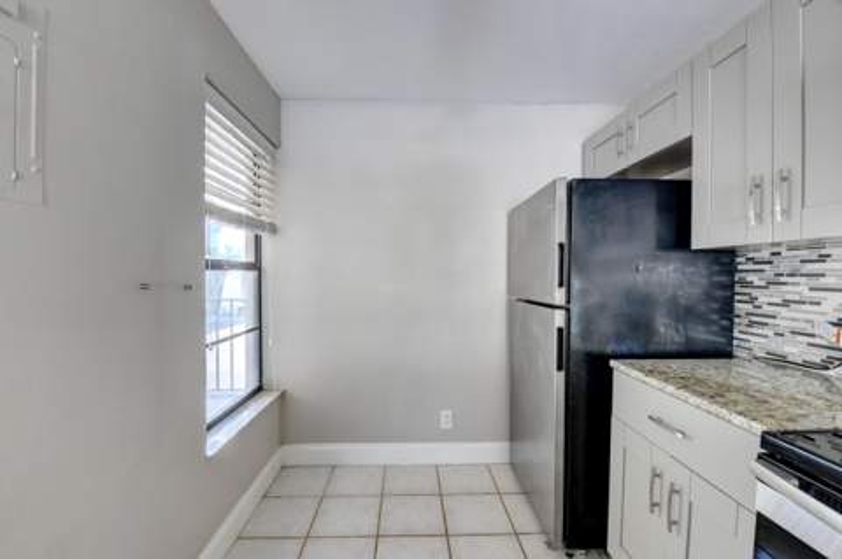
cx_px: 421
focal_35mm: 15
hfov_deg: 100.4
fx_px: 350
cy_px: 280
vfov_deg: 77.2
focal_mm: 10
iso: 640
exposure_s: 1/6
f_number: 8
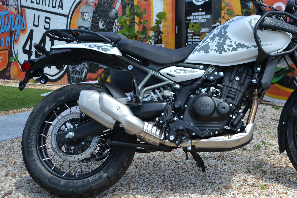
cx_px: 213
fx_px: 363
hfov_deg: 43.4
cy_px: 64
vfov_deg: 30.3
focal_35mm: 44
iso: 100
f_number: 3.8
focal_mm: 20
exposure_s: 1/250
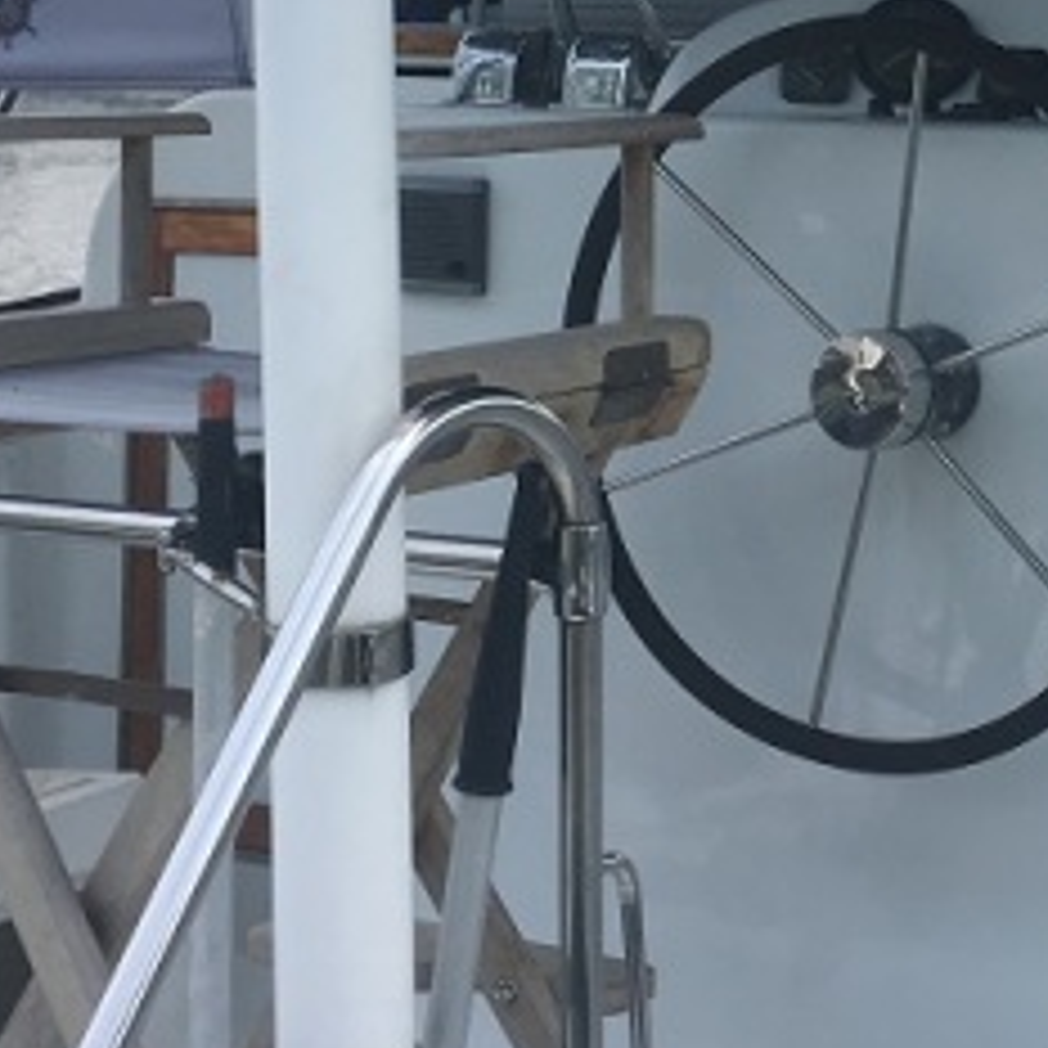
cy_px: 45
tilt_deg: -0.6
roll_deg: +0.6
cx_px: 1183
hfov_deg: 18.9
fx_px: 3014
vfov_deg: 19.3
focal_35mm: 88
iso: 25
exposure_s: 1/836
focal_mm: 4.15
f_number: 2.2
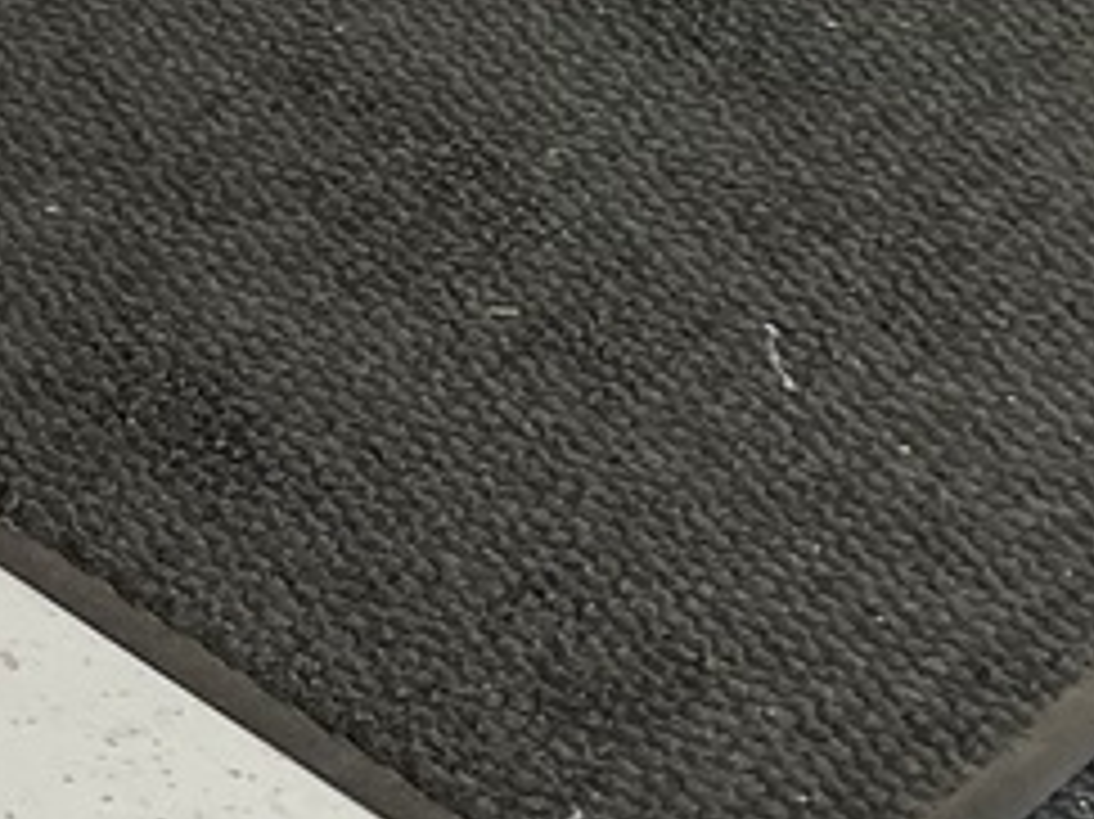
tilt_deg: -29.0
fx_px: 4865
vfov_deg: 9.0
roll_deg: +3.1
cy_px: -850
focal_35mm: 154
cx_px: -1976
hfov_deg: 10.1
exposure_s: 1/100
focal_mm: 4.25
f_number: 1.8
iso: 50
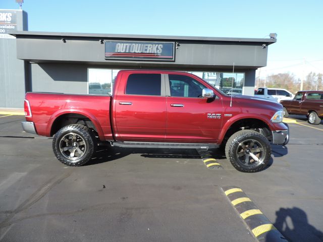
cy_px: 121
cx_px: 162
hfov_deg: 71.6
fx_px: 224
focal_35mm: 24
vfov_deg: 56.8
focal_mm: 4.3
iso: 80
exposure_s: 1/500
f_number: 3
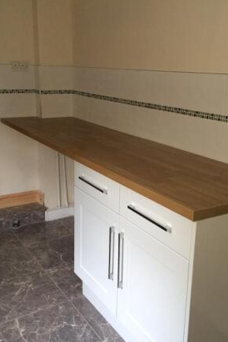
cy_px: 171
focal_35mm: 42
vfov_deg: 46.4
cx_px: 122
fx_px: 399
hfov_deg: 31.9
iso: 100
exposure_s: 1/30
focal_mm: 4.12
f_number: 2.2
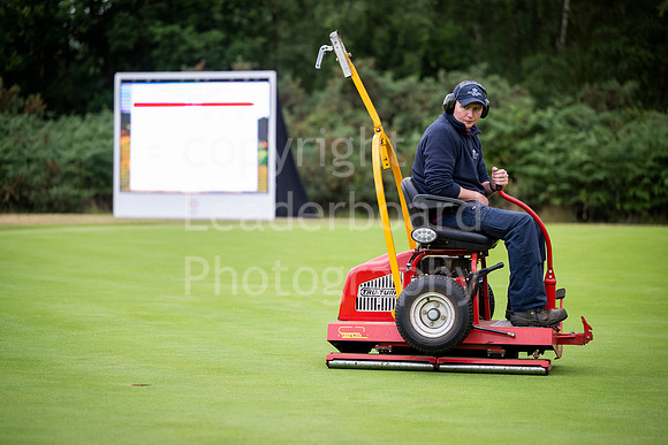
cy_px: 222
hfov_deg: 15.8
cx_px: 334
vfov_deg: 10.6
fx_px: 2413
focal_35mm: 130
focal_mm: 130
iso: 1000
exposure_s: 1/500
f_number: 2.8
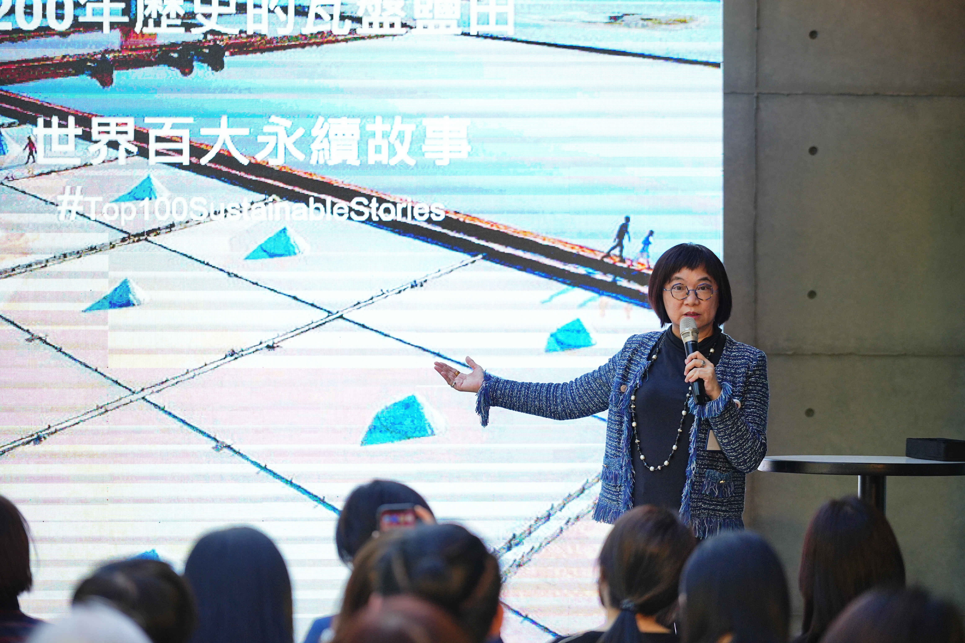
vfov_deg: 7.3
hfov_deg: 10.9
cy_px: 322
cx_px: 482
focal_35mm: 188
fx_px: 5039
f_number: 4
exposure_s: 1/800
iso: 800
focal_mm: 188
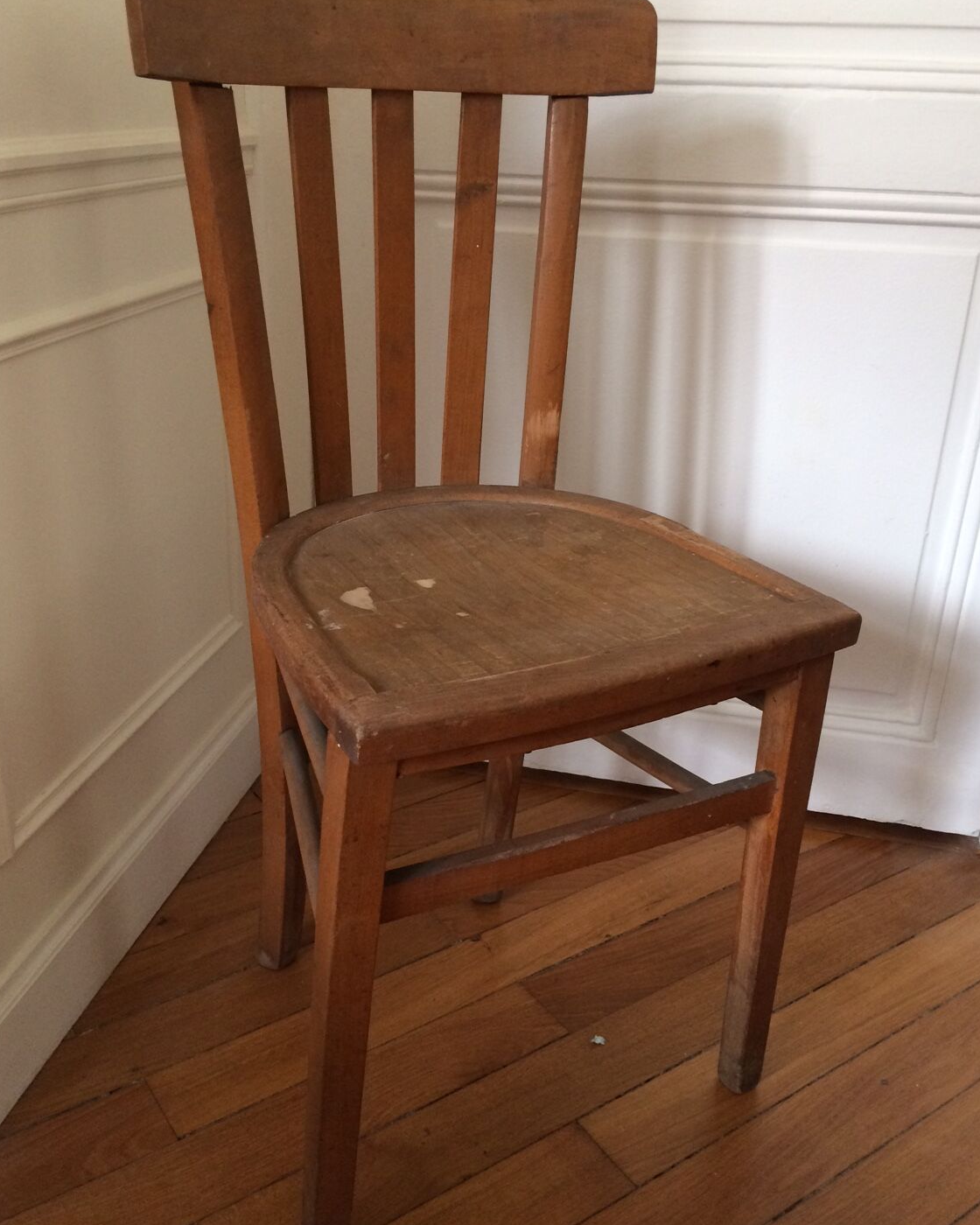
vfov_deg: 54.2
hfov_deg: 44.5
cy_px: 598
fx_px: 1196
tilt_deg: -23.7
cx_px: 473
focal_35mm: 33
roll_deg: -1.4
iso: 200
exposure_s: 1/33
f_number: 2.2
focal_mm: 4.15
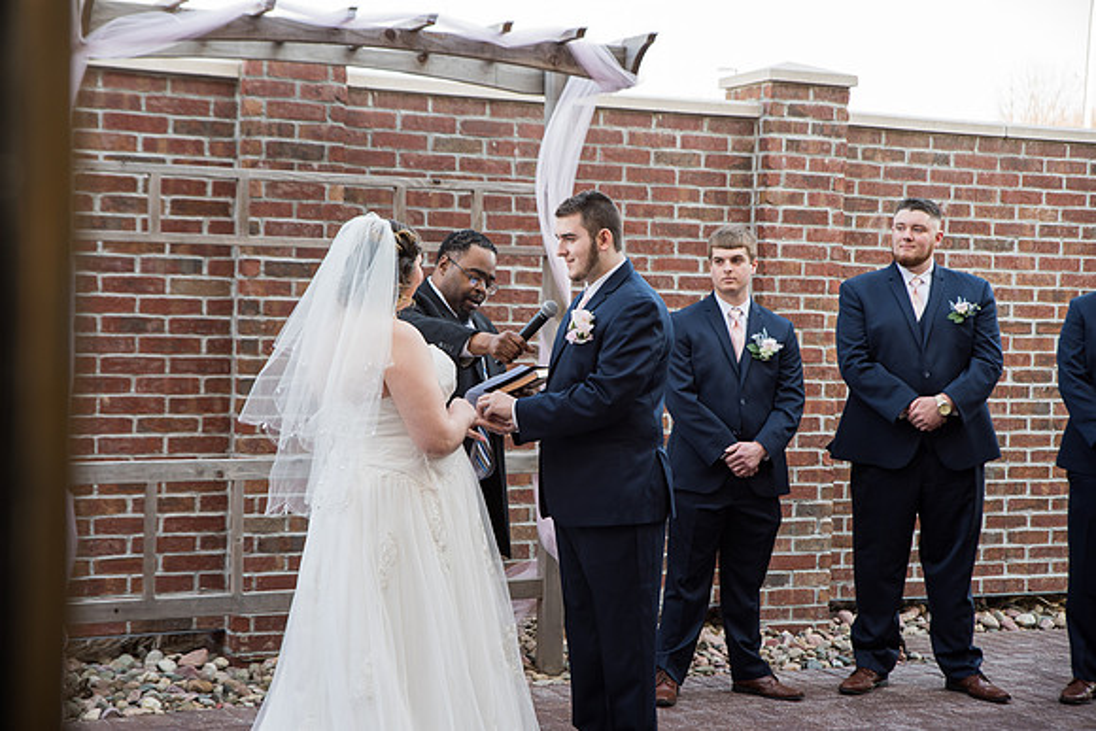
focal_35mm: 65
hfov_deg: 31.0
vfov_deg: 20.9
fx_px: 1979
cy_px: 366
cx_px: 548
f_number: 3.5
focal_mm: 65
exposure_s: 1/200
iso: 250
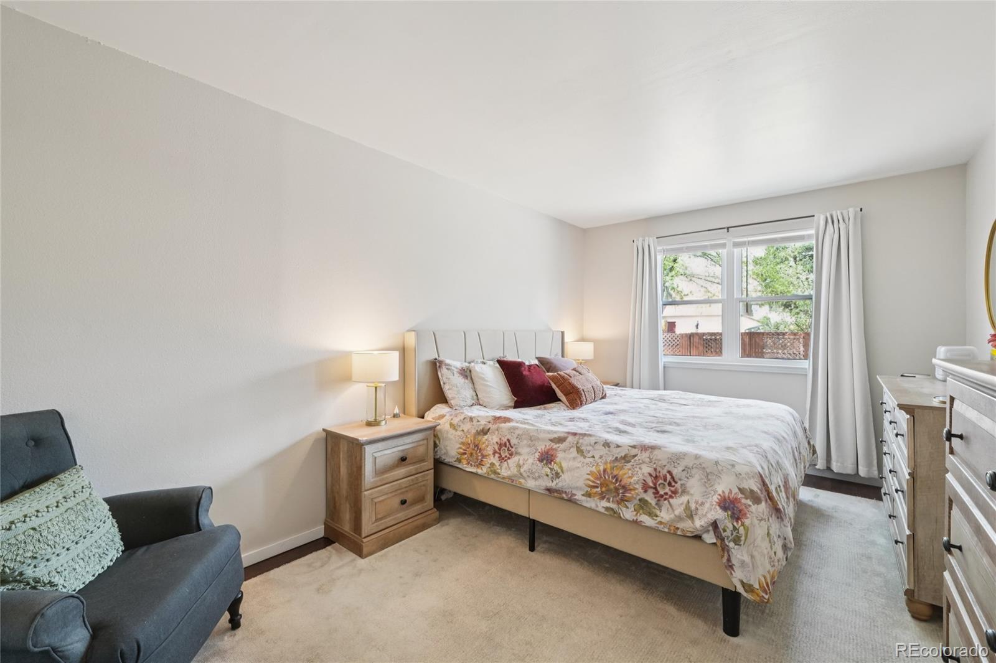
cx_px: 498
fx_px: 415
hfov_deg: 100.4
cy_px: 332
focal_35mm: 15
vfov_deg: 77.3
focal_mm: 10
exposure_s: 1/5
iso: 800
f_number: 8
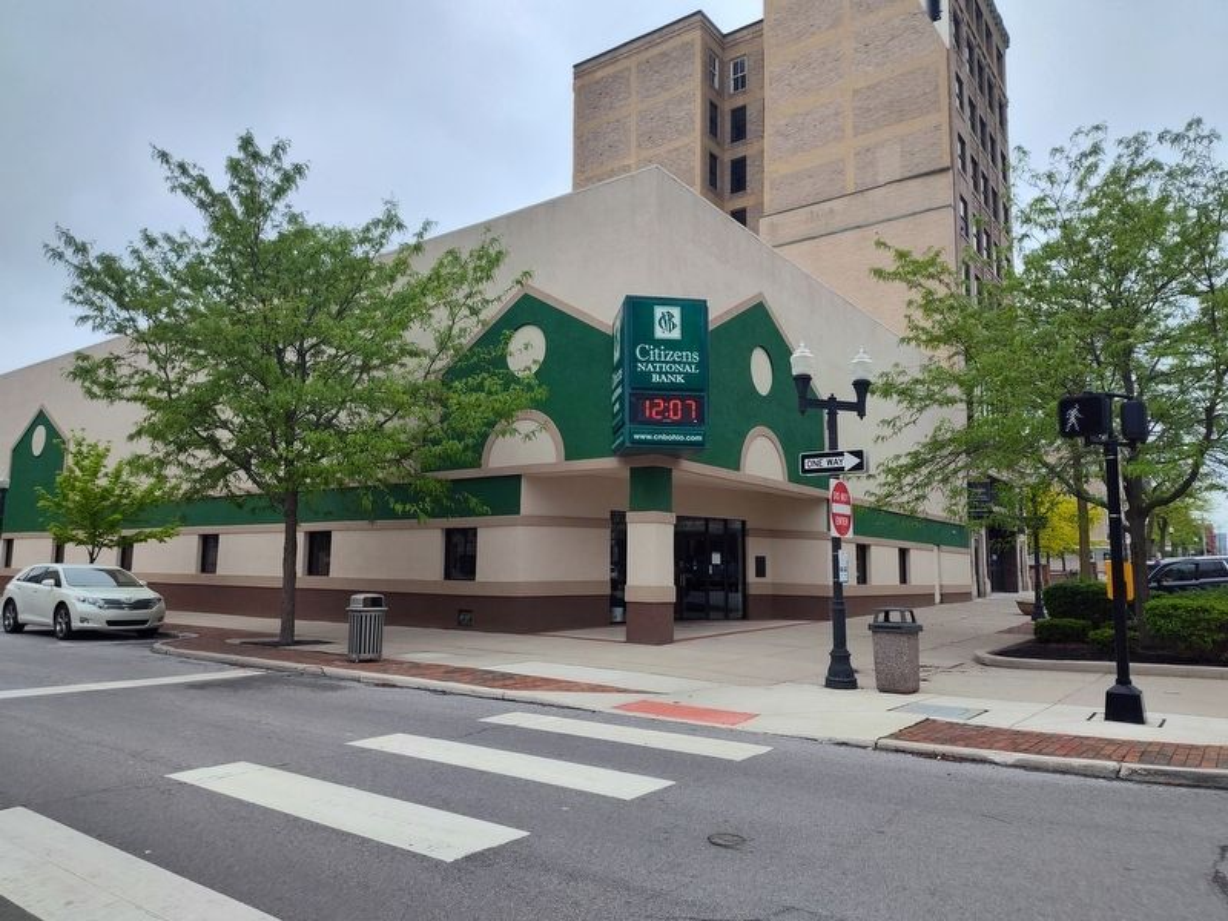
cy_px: 460
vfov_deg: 58.9
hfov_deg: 73.9
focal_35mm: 23
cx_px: 614
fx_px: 816
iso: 100
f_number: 1.8
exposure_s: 1/968
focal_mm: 5.56
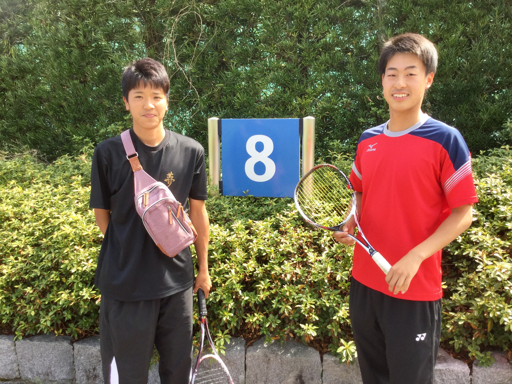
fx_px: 459
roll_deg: -0.7
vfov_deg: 45.4
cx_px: 256
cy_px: 192
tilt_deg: -10.7
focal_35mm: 31
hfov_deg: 58.4
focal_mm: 3.3
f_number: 2.4
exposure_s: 1/234
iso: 25
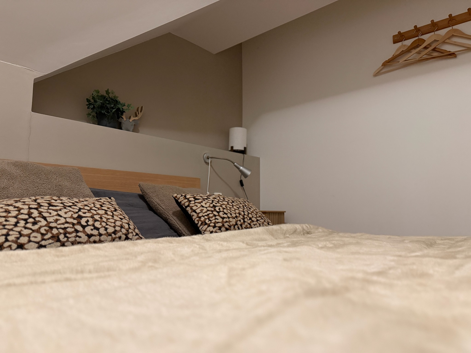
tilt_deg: +5.8
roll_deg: +0.3
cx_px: 236
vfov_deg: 56.8
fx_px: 327
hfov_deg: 71.6
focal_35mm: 24
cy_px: 176
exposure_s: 1/33
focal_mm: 6.76
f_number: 1.78
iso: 640
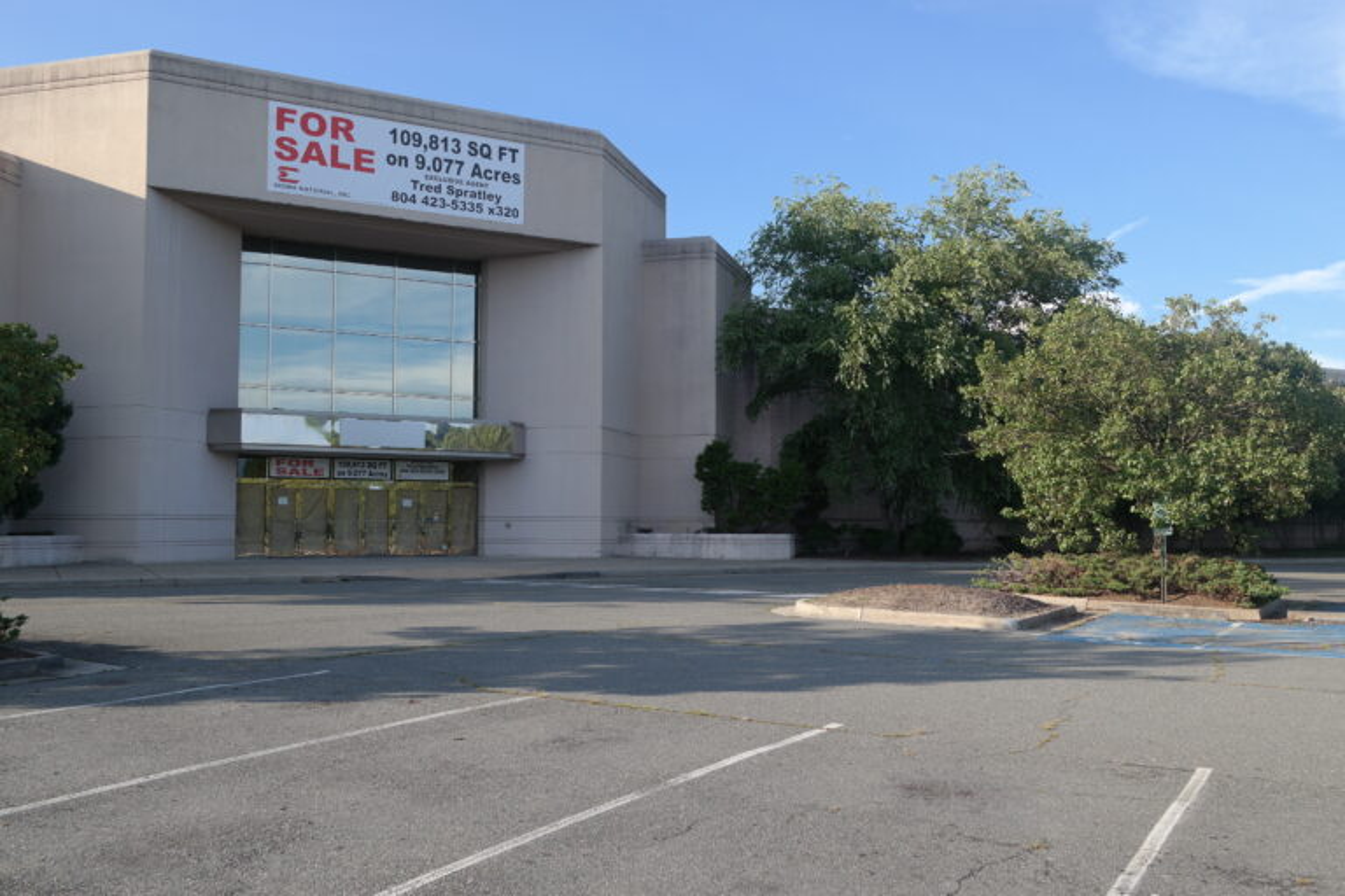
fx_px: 1121
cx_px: 672
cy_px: 448
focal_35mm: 30
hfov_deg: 61.9
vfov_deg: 43.6
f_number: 5
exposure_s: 1/200
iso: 100
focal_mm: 20
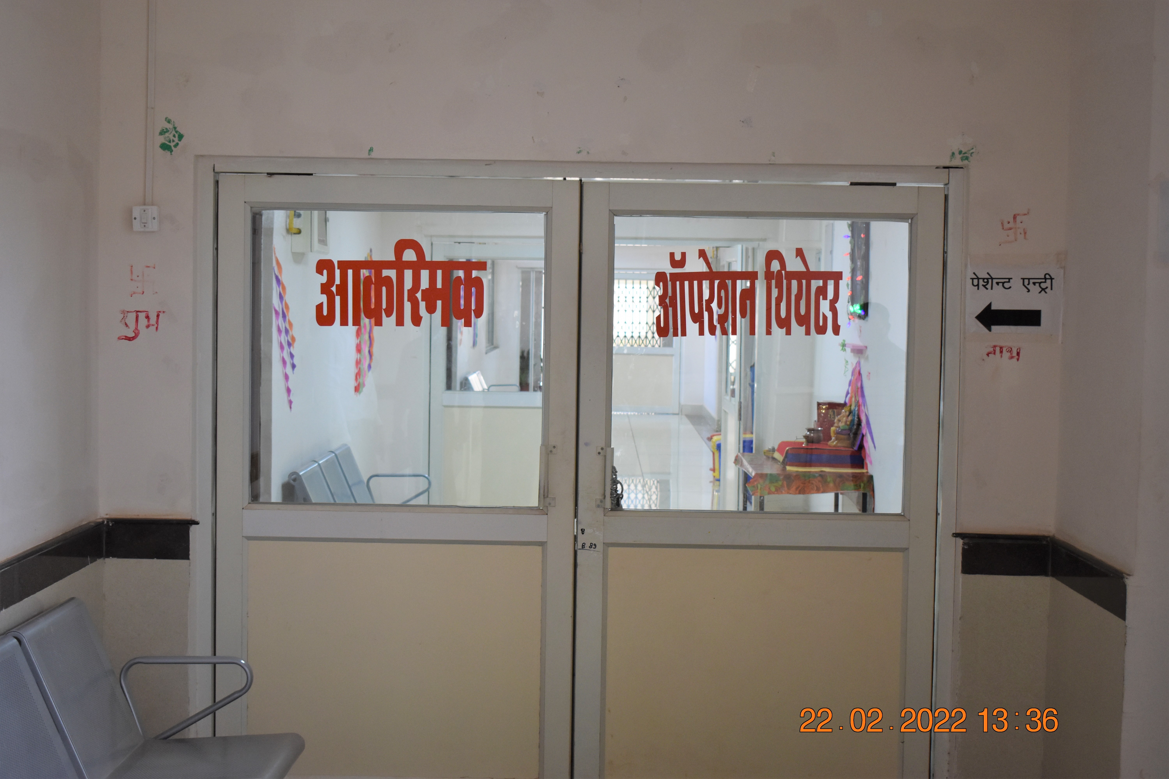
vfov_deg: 25.1
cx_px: 584
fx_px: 1753
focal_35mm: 54
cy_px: 390
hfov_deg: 36.9
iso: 800
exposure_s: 1/160
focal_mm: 36
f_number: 4.8
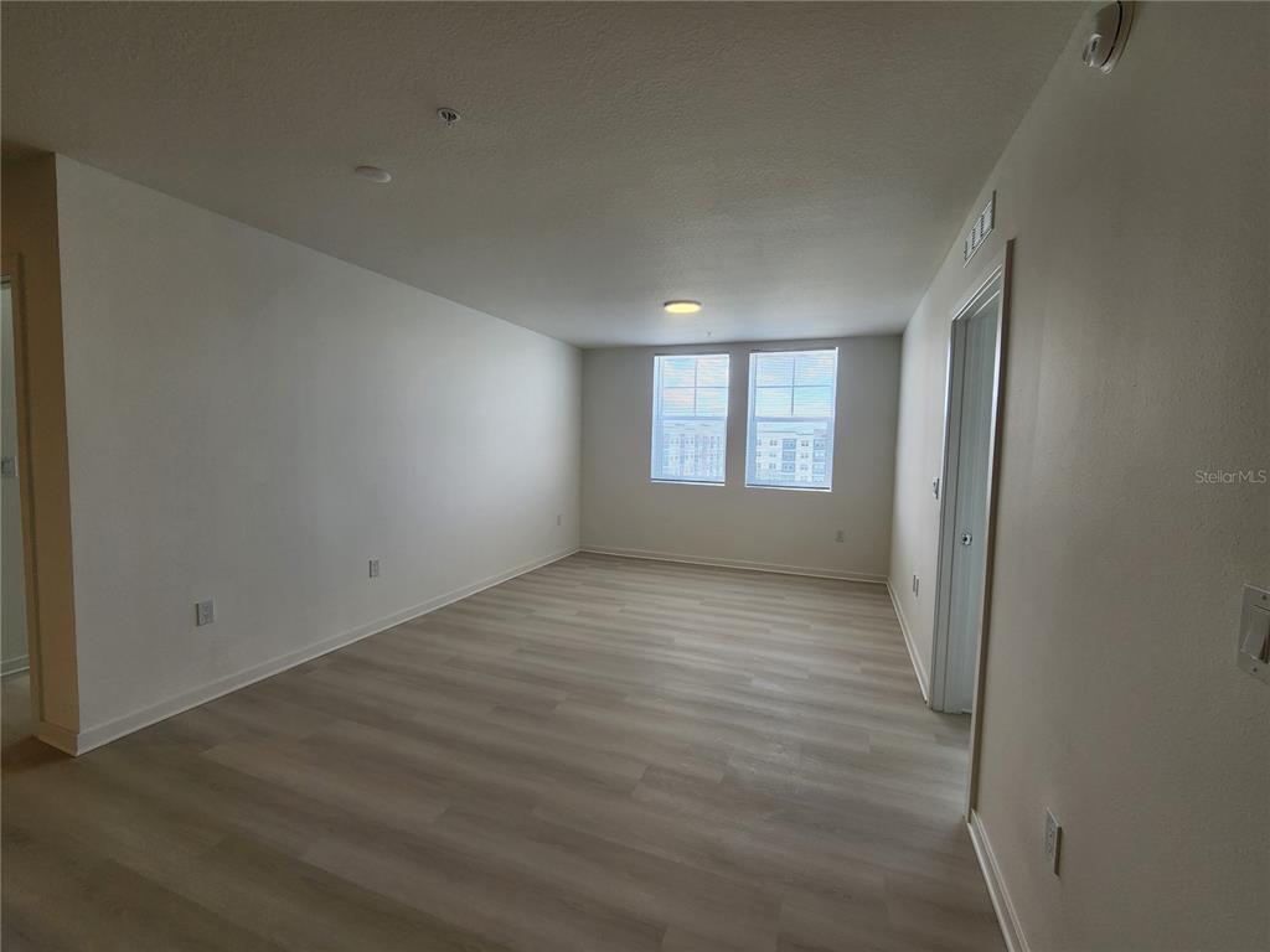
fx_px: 477
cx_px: 635
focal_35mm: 13
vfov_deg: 89.9
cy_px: 476
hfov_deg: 106.2
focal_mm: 2.2
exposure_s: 1/120
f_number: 2.2
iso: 64
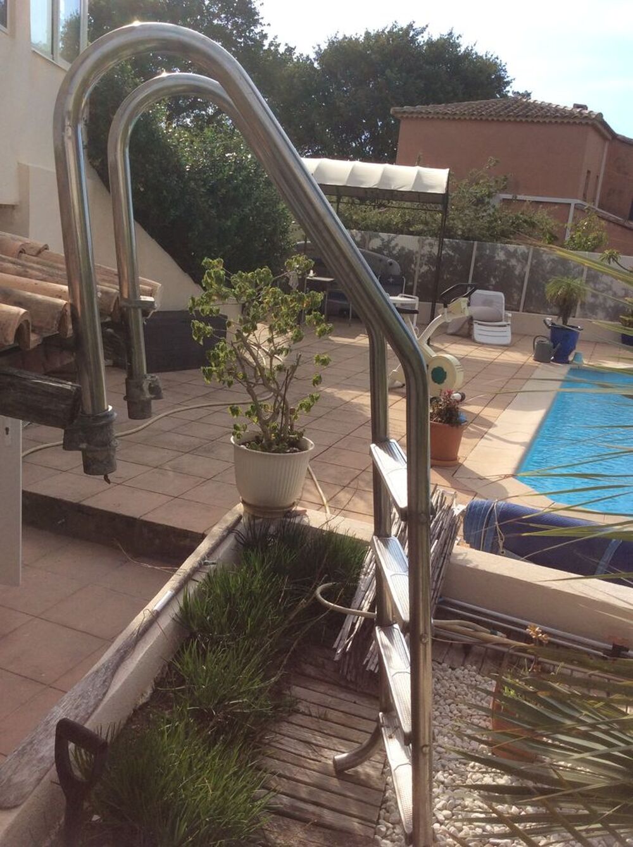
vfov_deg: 56.9
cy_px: 424
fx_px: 782
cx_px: 316
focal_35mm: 32
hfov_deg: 44.1
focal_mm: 3.3
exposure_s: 1/1733
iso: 32
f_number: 2.4
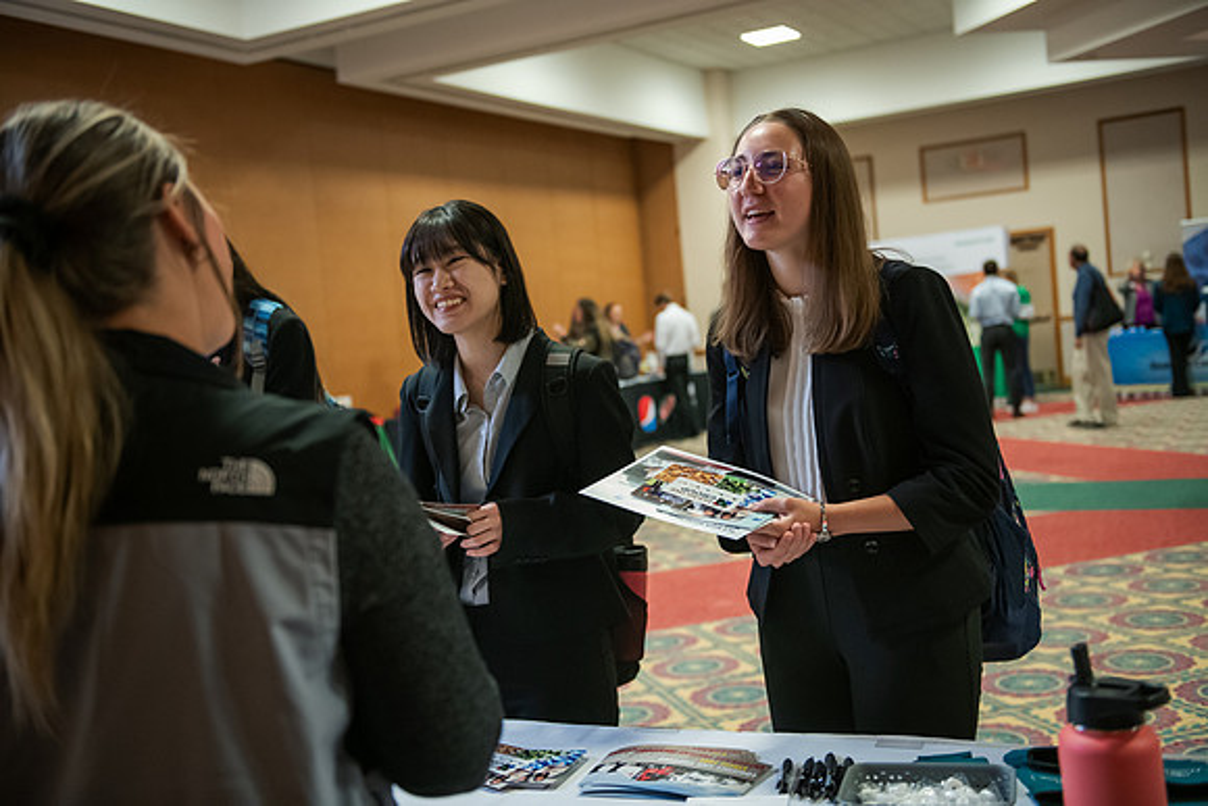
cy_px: 403
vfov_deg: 35.1
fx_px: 1275
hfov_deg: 50.7
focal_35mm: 38
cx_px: 604
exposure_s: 1/200
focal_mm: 38
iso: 2500
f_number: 2.8
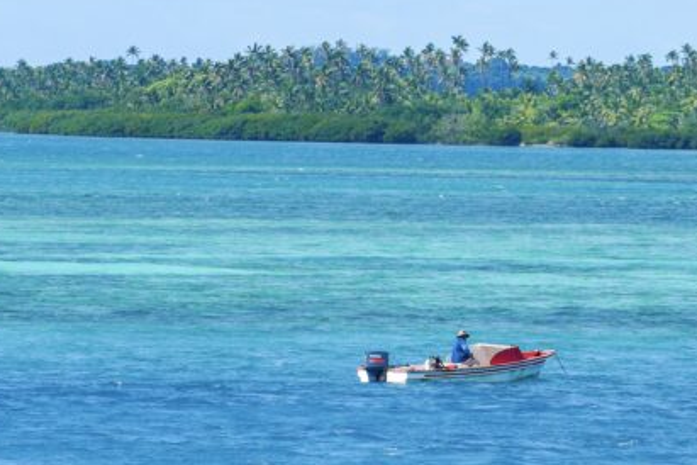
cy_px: 277
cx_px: 438
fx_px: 10841
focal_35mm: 560
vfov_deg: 2.5
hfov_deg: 3.7
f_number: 6.3
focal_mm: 200
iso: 100
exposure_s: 1/500
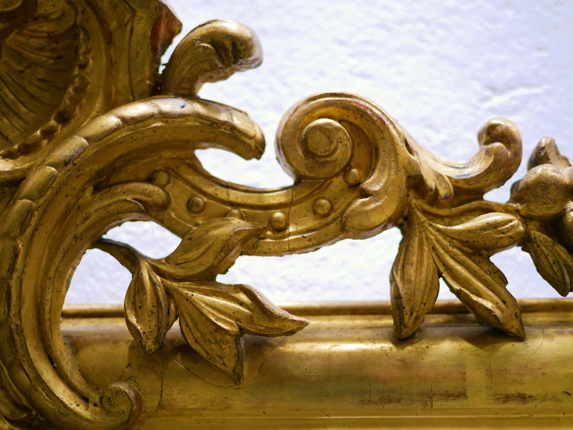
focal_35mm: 40
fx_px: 662
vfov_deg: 36.0
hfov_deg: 46.8
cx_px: 286
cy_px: 215
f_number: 1.7
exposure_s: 1/60
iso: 3200
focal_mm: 20
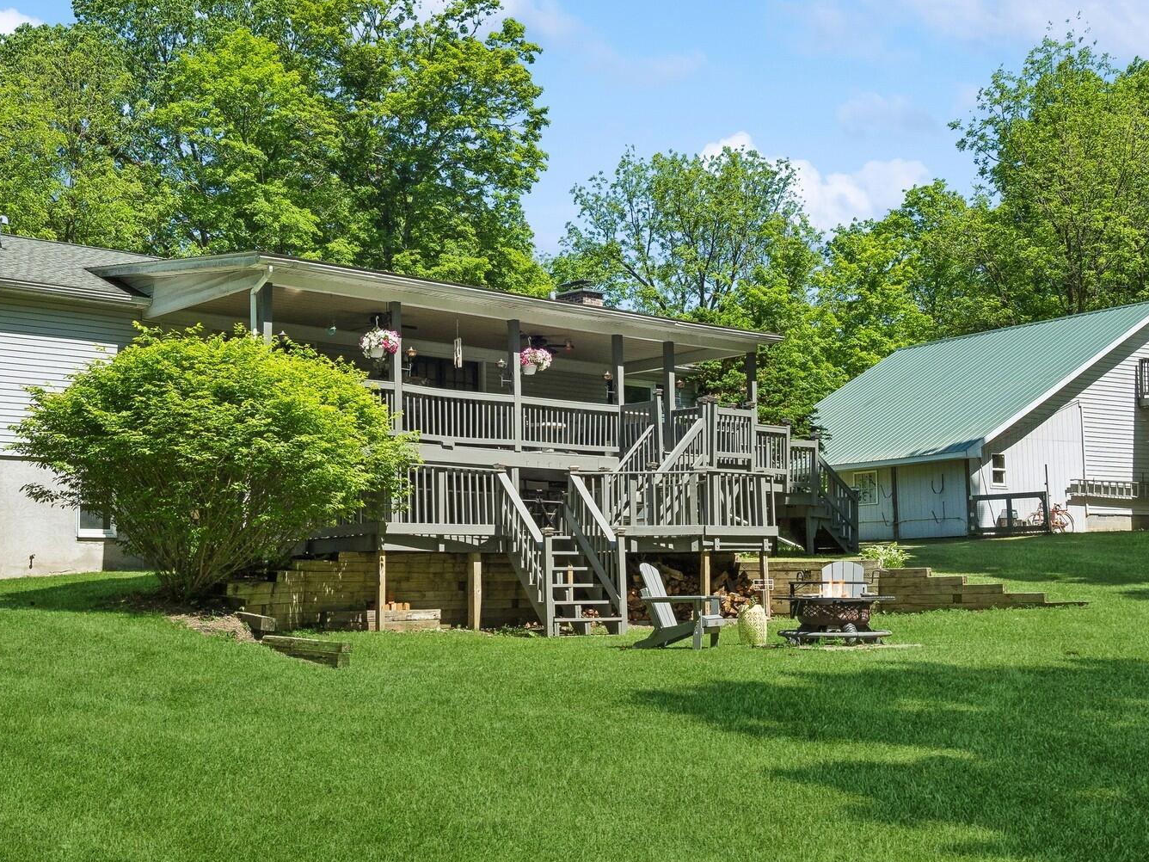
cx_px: 507
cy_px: 434
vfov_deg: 34.3
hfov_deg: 44.7
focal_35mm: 42
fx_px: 1394
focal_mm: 13
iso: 200
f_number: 8
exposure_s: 1/250
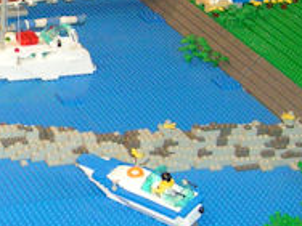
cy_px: 44
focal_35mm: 138
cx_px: -32
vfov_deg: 10.7
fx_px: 1204
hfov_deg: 14.0
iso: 200
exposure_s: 1/40
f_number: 2.8
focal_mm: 6.3
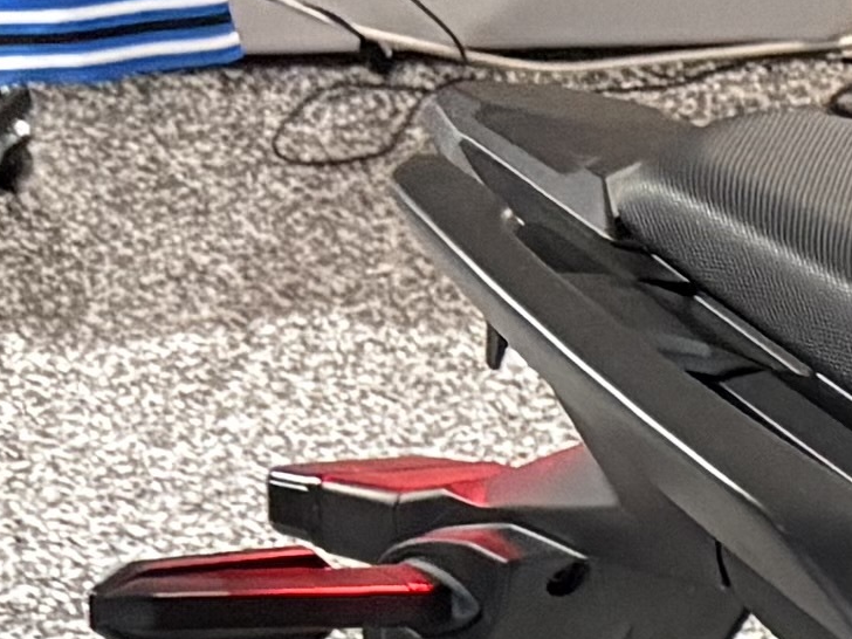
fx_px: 5021
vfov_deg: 6.9
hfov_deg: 7.5
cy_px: 1473
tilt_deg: -33.2
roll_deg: -1.7
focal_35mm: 204
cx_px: 3140
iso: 500
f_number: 1.6
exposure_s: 1/60
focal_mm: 5.96
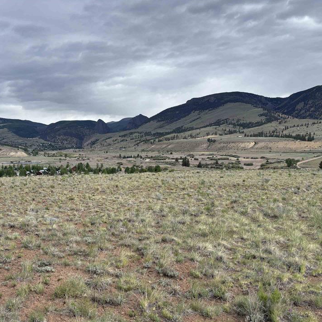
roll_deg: +1.6
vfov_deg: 49.7
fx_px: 347
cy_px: 171
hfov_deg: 48.8
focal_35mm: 33
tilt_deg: -3.5
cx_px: 105
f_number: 1.6
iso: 50
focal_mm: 5.96
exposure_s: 1/1522
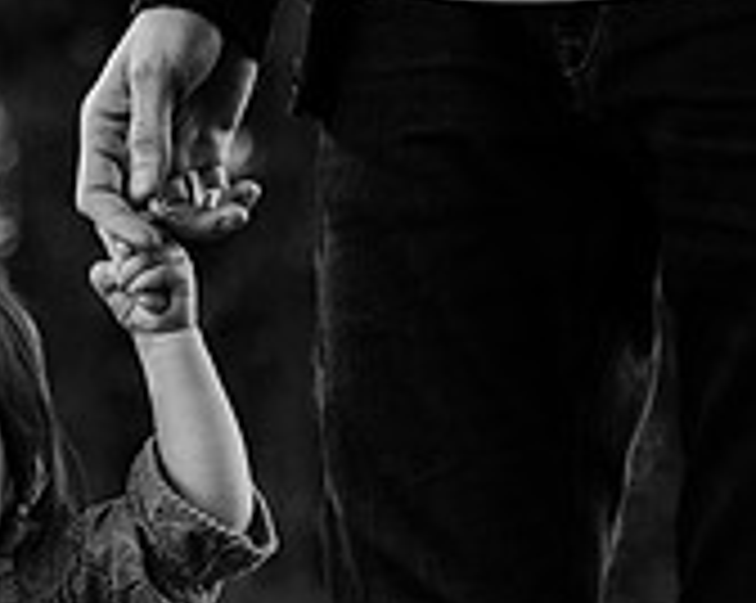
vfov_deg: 9.4
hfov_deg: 11.8
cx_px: -45
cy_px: 781
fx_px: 3620
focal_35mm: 162
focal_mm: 50
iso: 160
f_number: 2
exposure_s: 1/1000
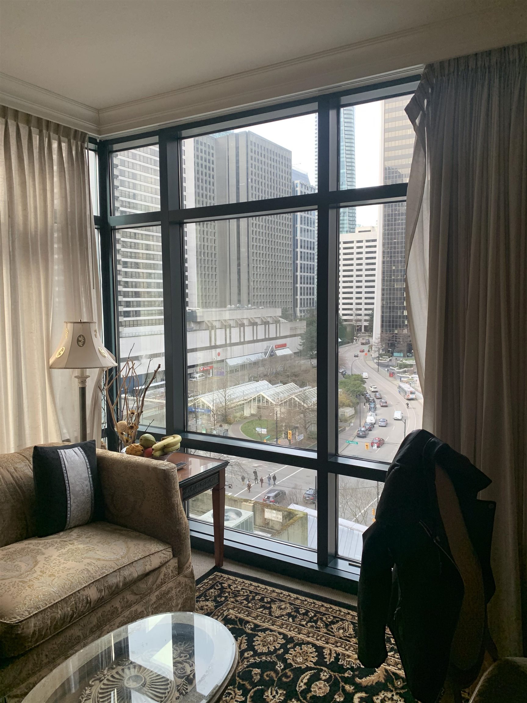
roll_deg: -0.1
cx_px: 264
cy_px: 352
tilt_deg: -4.0
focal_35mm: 26
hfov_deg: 53.1
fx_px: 528
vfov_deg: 67.3
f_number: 1.8
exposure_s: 1/121
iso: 80
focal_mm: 4.25
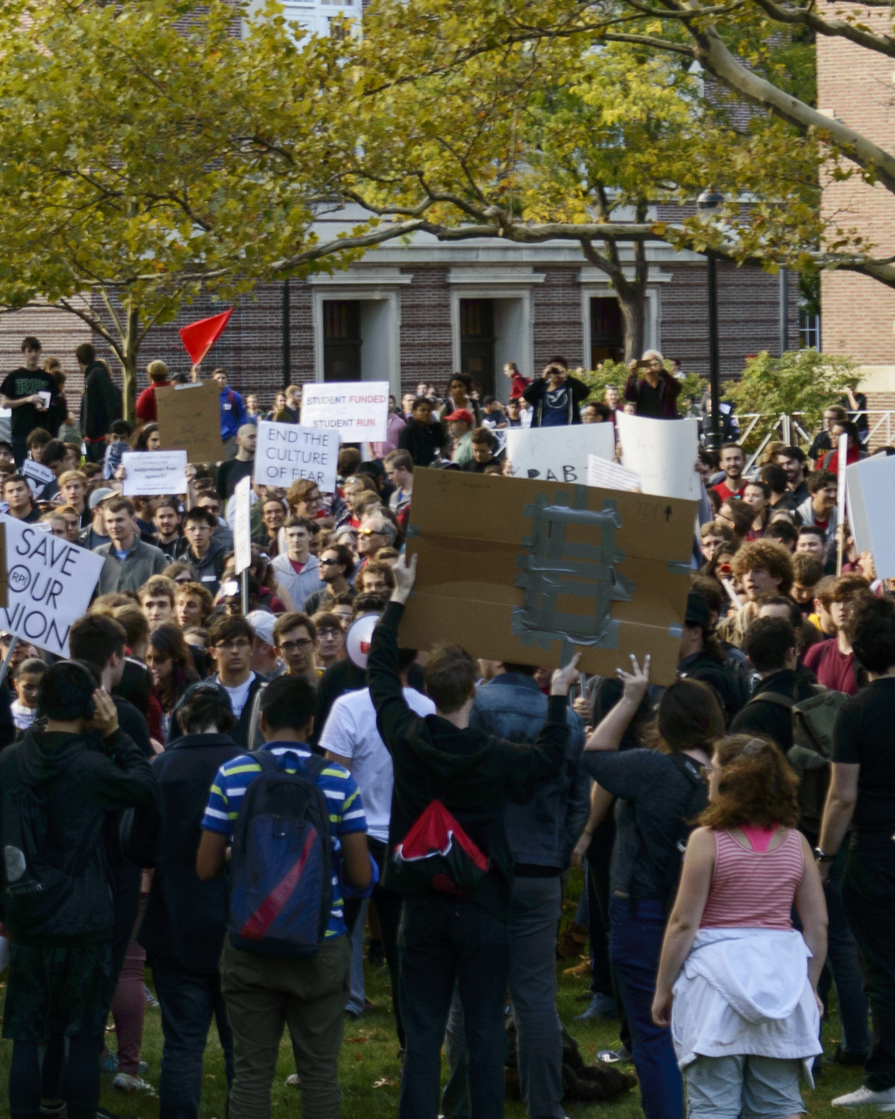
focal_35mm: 150
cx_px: 135
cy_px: 245
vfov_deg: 12.8
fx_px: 4967
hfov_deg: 10.3
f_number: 4
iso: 100
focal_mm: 32
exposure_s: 1/200
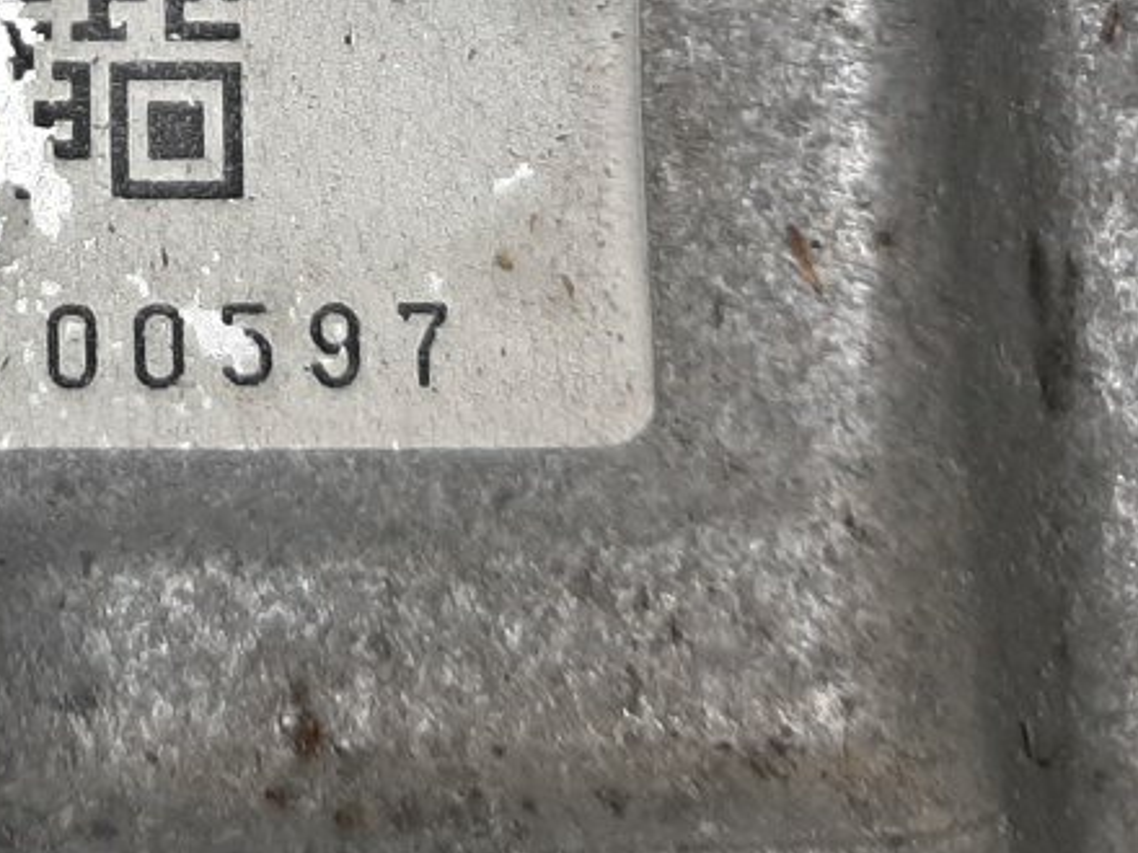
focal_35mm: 85
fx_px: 2794
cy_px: -473
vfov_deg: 15.8
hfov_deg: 21.6
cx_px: -160
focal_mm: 3.93
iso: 45
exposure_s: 1/100
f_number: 1.7
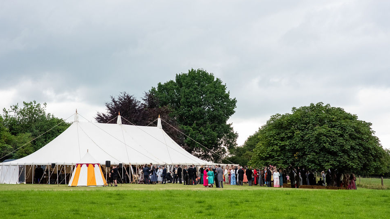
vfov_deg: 12.7
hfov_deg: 22.5
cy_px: 101
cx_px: 193
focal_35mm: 95
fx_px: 982
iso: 2000
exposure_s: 1/400
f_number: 8
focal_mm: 85
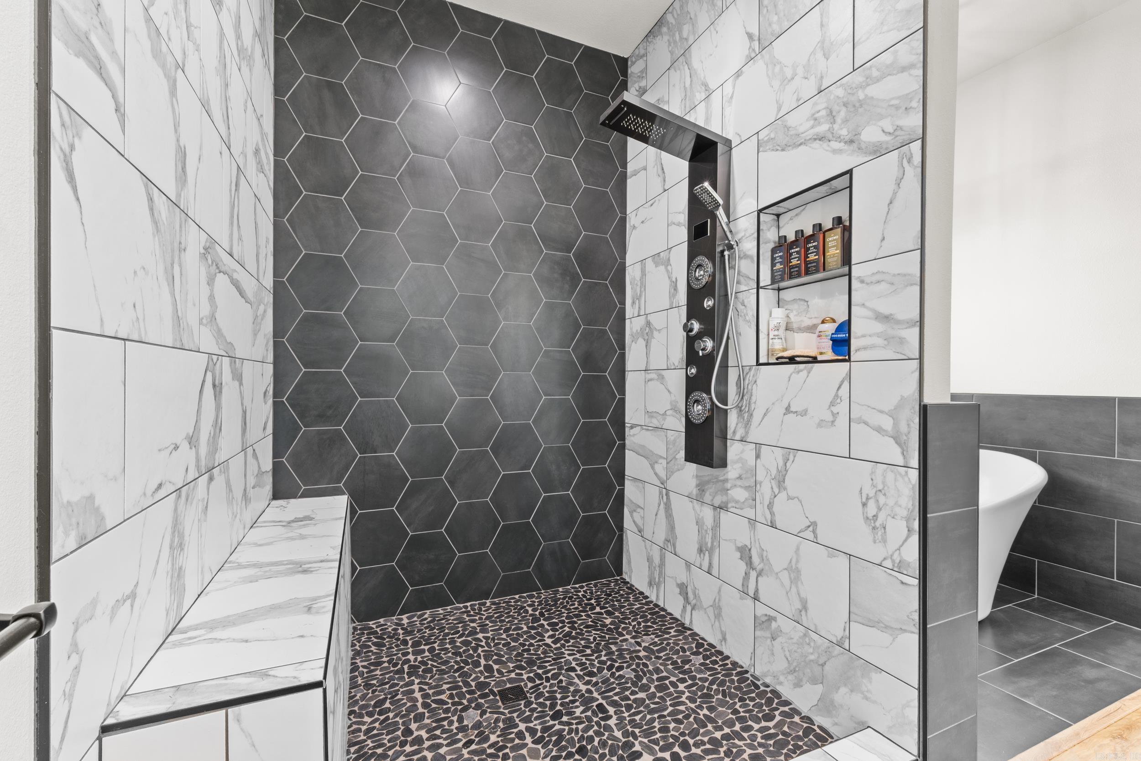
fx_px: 475
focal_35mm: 15
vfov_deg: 77.3
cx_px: 570
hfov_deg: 100.4
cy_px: 380
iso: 200
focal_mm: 10
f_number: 9
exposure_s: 2
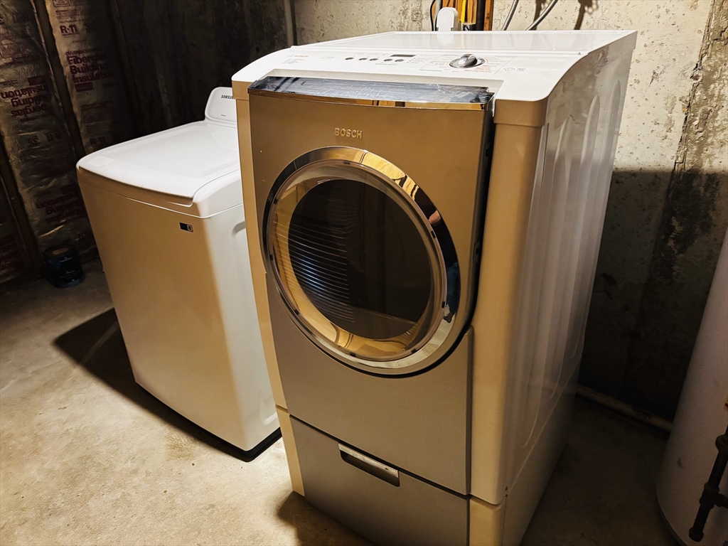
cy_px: 273
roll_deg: +1.5
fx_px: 547
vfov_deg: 53.1
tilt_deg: -28.4
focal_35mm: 26
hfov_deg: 67.3
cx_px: 364
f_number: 1.6
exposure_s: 1/30
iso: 640
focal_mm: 5.96
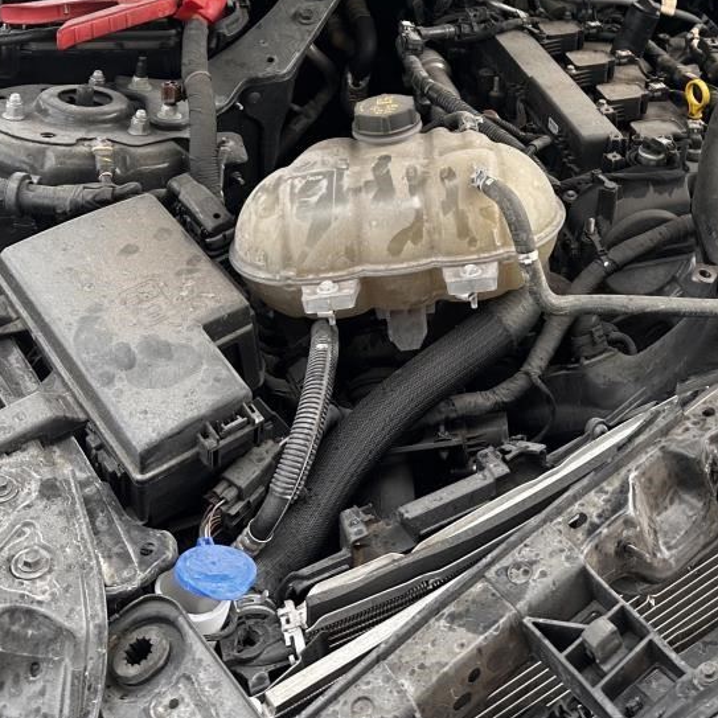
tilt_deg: -27.6
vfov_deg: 32.6
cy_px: 93
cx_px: 561
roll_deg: -3.9
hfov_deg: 33.2
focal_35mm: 50
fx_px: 1173
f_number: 1.78
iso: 80
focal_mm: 6.86
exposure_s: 1/503
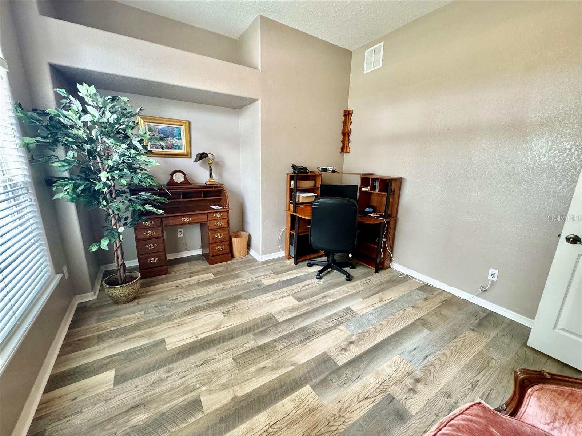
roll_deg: -1.3
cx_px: 291
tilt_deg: -13.8
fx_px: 235
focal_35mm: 14
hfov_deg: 102.1
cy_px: 218
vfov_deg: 85.7
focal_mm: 2.22
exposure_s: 1/60
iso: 500
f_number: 2.2
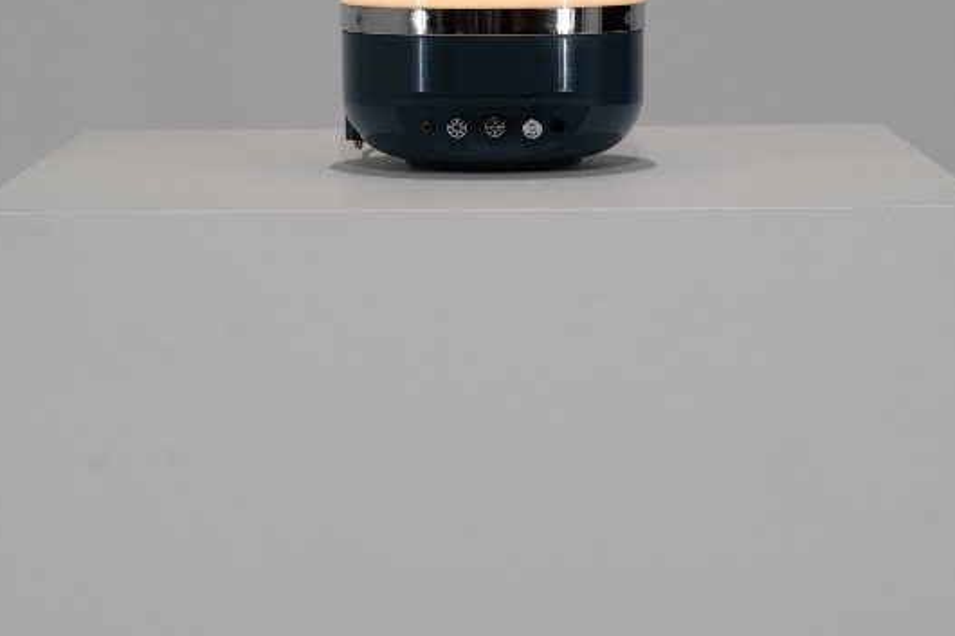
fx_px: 3182
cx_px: 492
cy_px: -52
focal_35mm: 120
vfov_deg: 11.3
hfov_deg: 17.1
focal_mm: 35
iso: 400
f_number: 5.6
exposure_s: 1/110
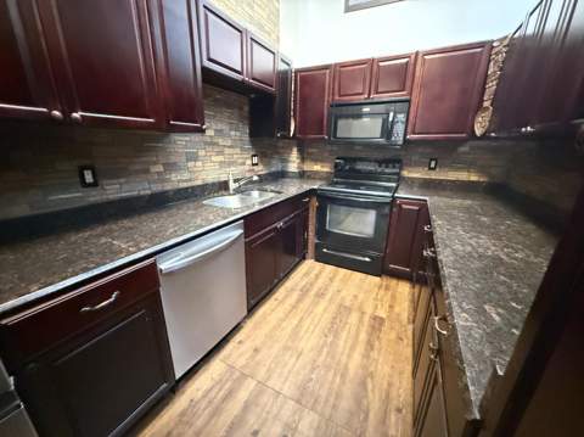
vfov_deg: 85.6
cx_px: 292
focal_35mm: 14
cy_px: 218
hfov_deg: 102.1
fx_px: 236
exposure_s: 1/15
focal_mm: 2.22
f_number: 2.2
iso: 3200
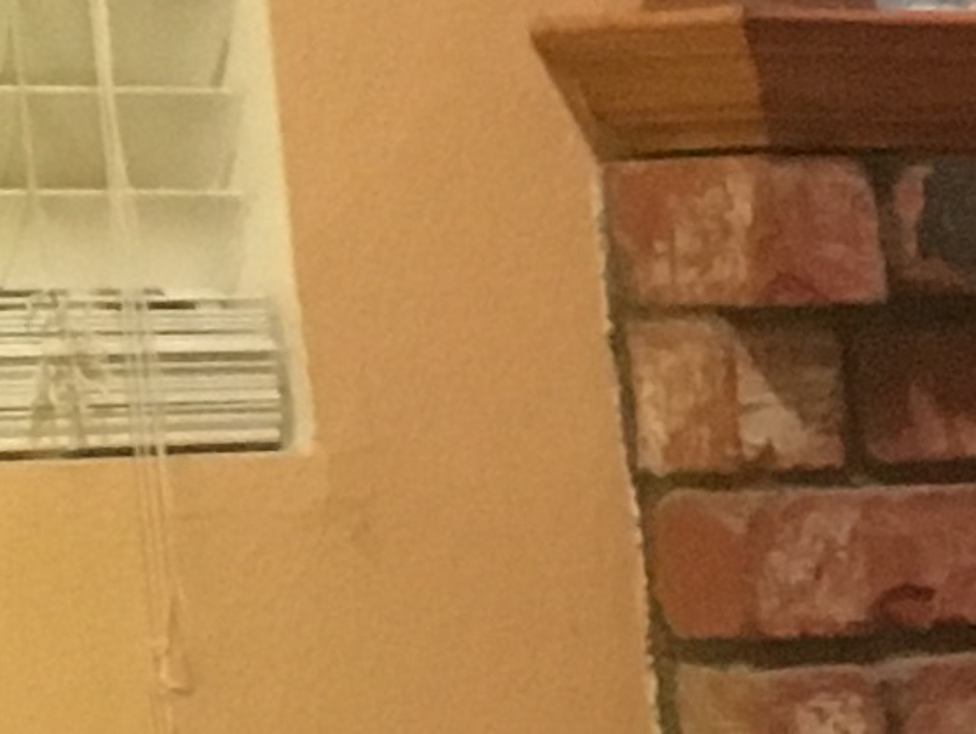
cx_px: 2982
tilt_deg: -9.8
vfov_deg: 7.0
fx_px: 5897
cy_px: 1279
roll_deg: +0.9
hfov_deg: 8.0
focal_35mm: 209
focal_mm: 4.15
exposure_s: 1/15
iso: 200
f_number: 2.2
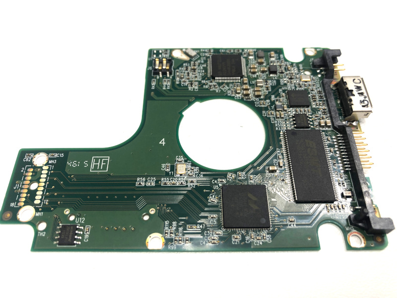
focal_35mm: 28
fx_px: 321
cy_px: 149
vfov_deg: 49.7
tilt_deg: -61.4
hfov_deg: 63.4
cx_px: 198
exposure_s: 1/50
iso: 25
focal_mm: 3.99
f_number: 1.8
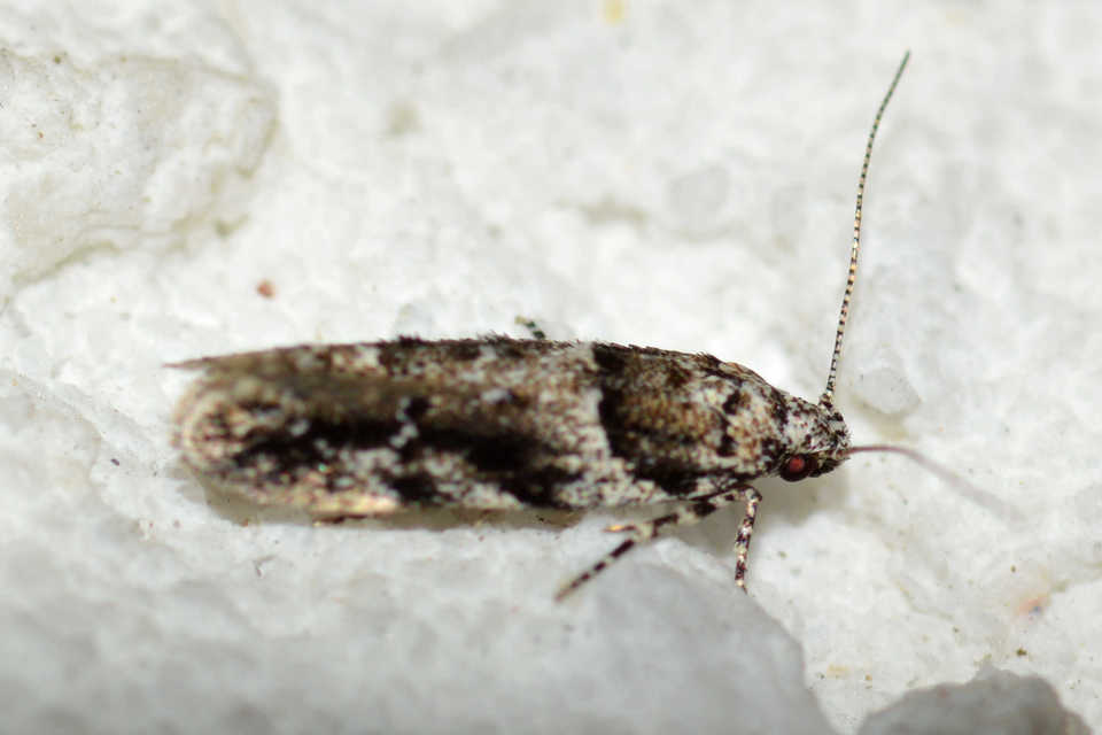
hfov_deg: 13.7
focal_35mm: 150
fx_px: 4591
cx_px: 551
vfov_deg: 9.1
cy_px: 368
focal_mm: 100
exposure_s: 1/200
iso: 100
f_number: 20
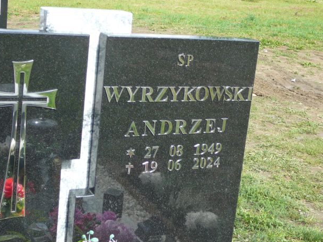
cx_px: 163
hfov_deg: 28.6
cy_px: 117
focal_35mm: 68
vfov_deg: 21.6
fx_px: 635
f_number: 3.6
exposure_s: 1/400
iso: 80
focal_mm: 9.7
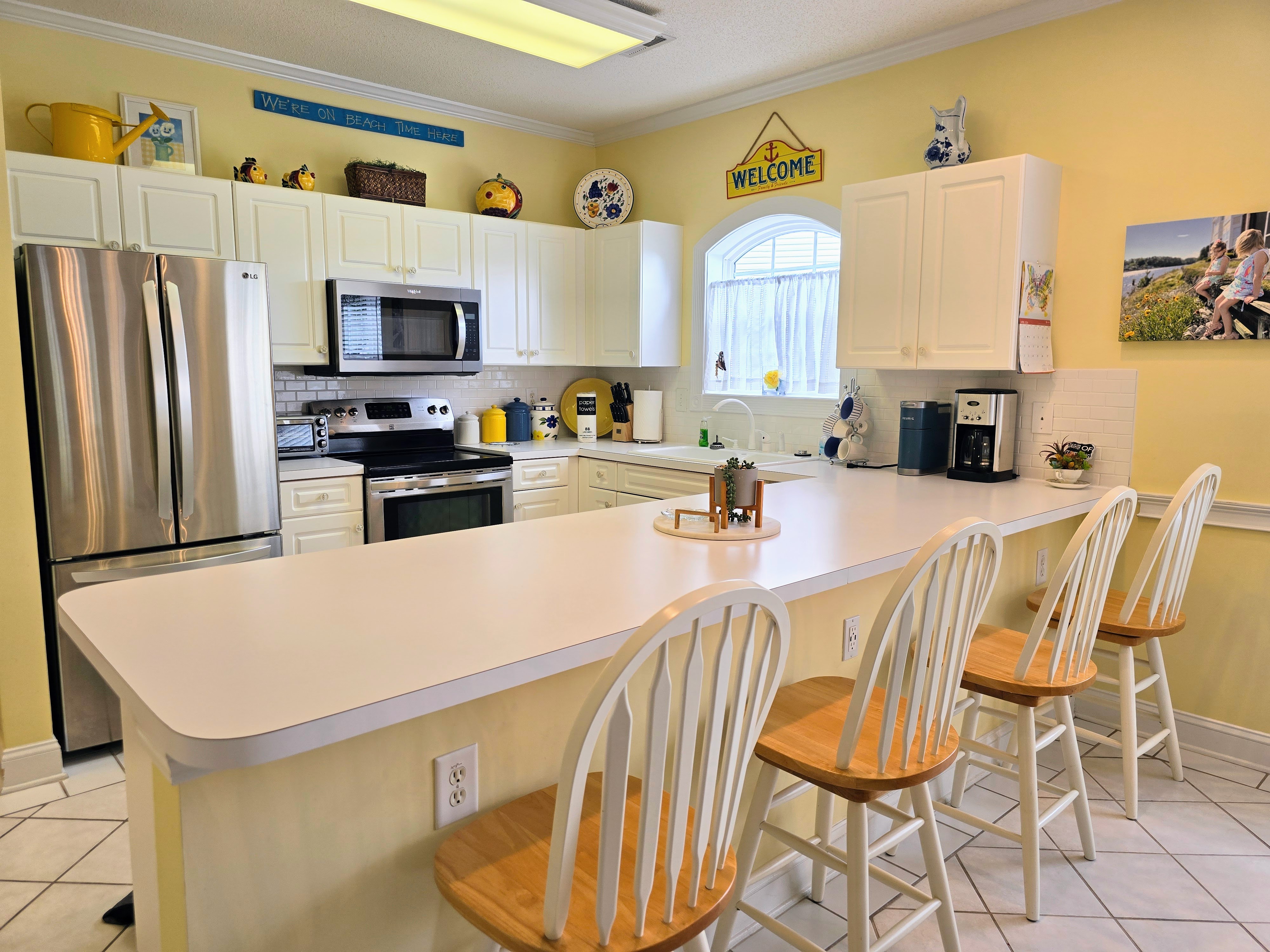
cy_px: 476
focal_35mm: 23
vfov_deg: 58.9
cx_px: 635
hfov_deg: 73.9
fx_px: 844
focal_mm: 6.3
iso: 40
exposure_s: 1/120
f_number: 1.7
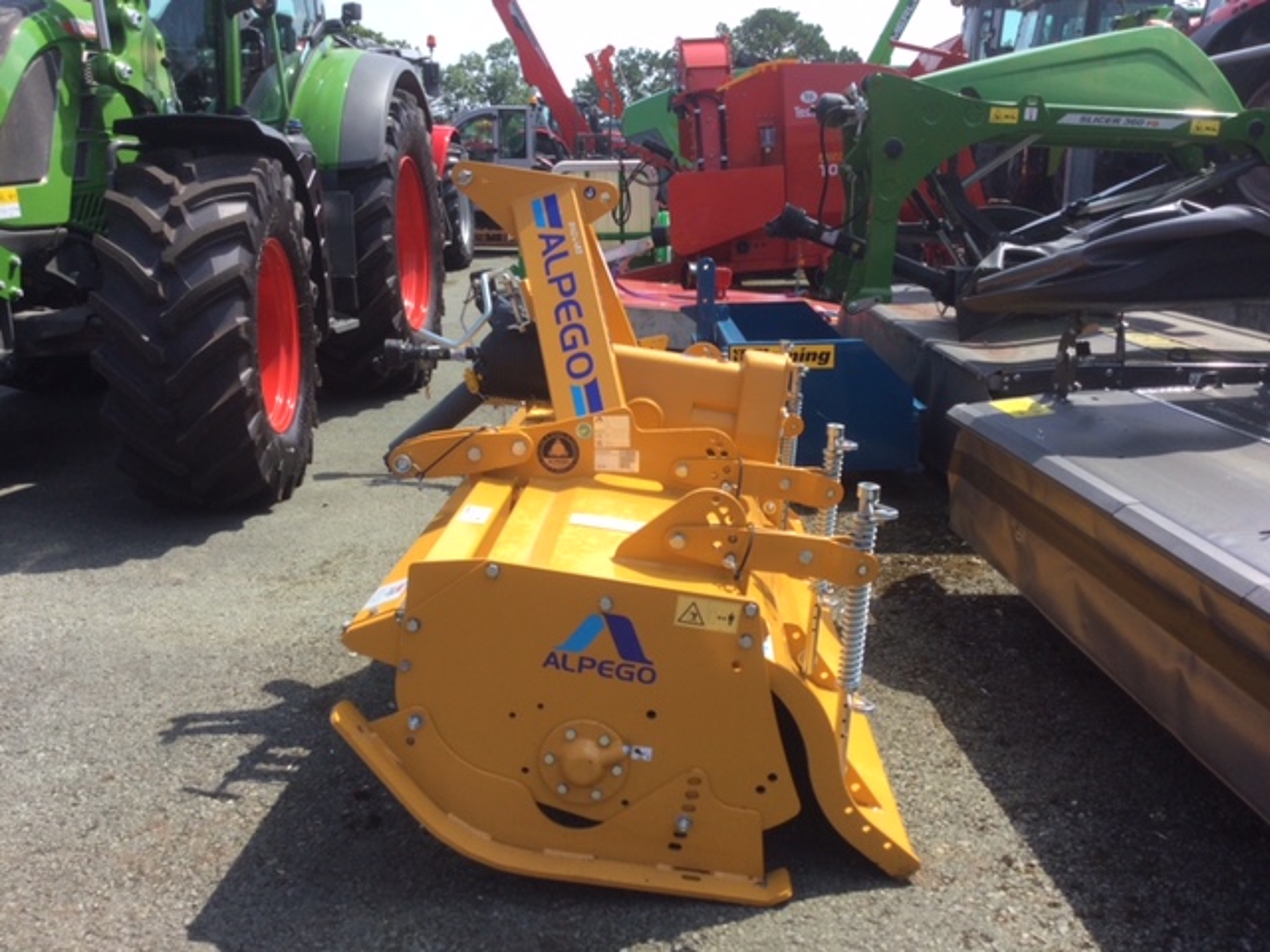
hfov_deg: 58.4
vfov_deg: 45.4
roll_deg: -1.7
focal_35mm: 31
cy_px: 476
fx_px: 1137
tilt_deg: -17.1
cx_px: 635
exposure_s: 1/543
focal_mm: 3.3
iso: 25
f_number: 2.4
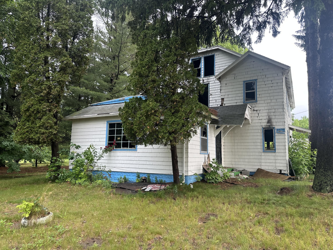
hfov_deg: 71.6
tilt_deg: +7.5
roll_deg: -0.2
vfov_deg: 56.8
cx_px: 166
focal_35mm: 24
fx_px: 231
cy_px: 125
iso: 80
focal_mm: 6.86
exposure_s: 1/396
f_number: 1.78
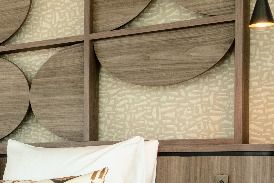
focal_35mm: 92
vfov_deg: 14.6
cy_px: 179
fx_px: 700
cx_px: -176
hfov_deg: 18.6
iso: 200
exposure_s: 1/8
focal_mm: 15
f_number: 11
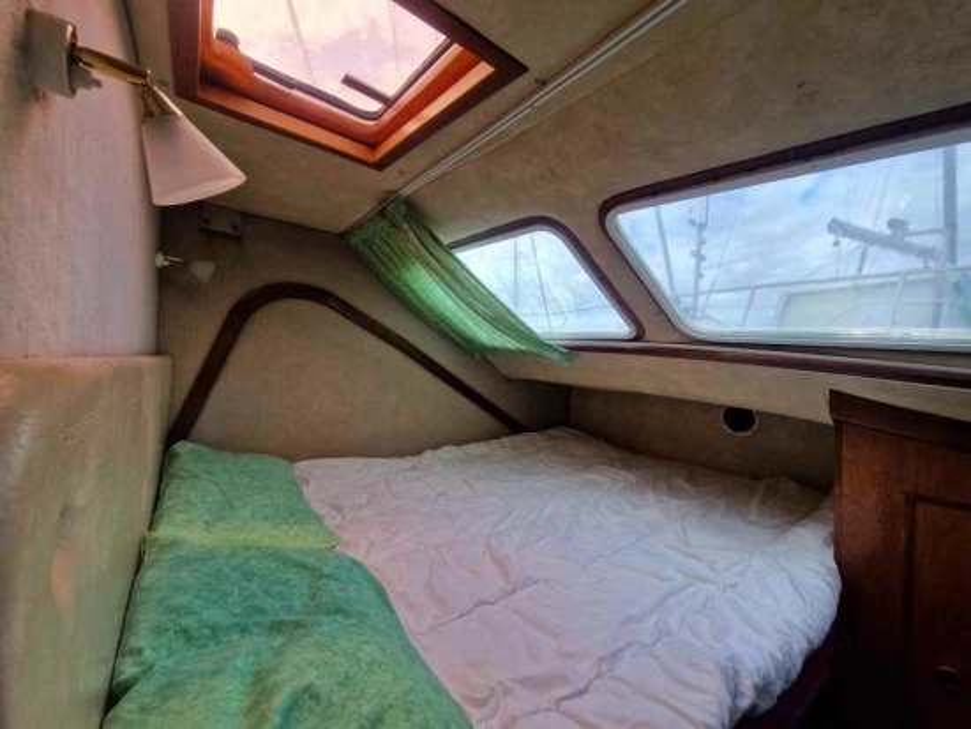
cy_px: 364
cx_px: 486
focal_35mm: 13
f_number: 2.2
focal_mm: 2.2
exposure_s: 1/163
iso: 50
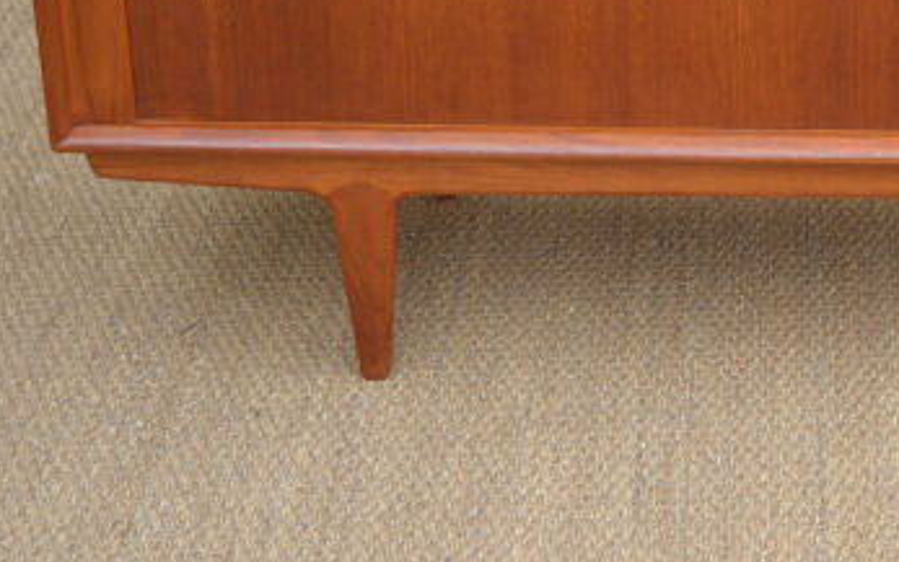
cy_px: -171
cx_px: 990
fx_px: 2524
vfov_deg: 12.3
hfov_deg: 19.4
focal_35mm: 103
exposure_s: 1/200
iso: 100
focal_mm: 26
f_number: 4
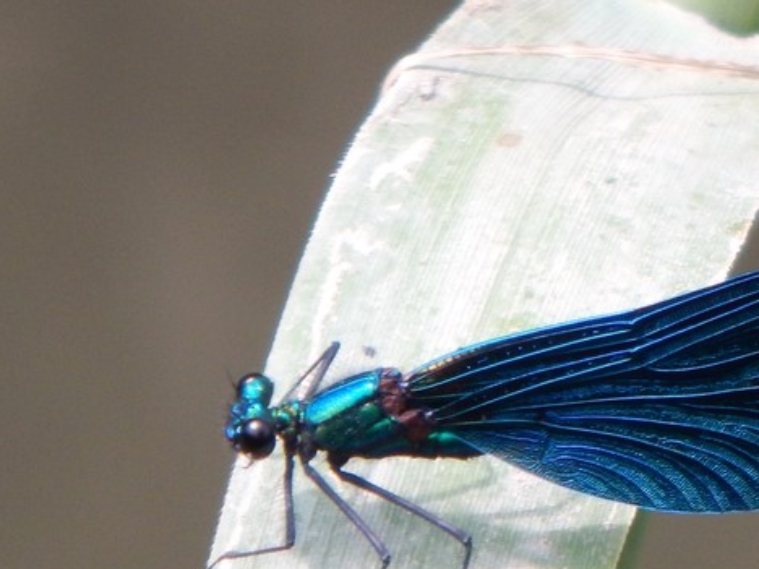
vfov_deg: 1.1
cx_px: 677
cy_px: 384
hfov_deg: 1.4
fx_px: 30543
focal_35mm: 1393
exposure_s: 1/250
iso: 140
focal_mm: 136
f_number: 5.9
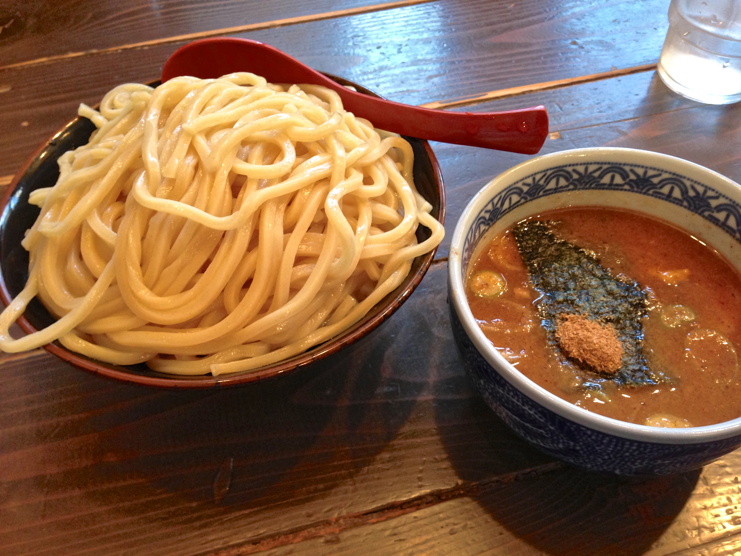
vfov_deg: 42.9
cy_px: 278
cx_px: 370
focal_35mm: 33
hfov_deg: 55.4
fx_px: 706
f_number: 2.4
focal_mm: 4.13
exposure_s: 1/20
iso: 200
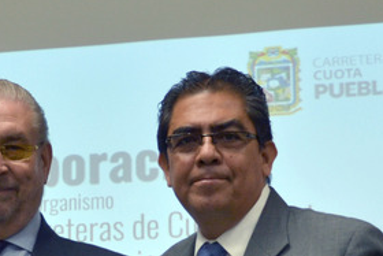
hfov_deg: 21.0
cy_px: 273
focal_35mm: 96
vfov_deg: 14.0
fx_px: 1022
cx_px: 93
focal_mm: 28
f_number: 4.5
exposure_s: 1/30
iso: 180
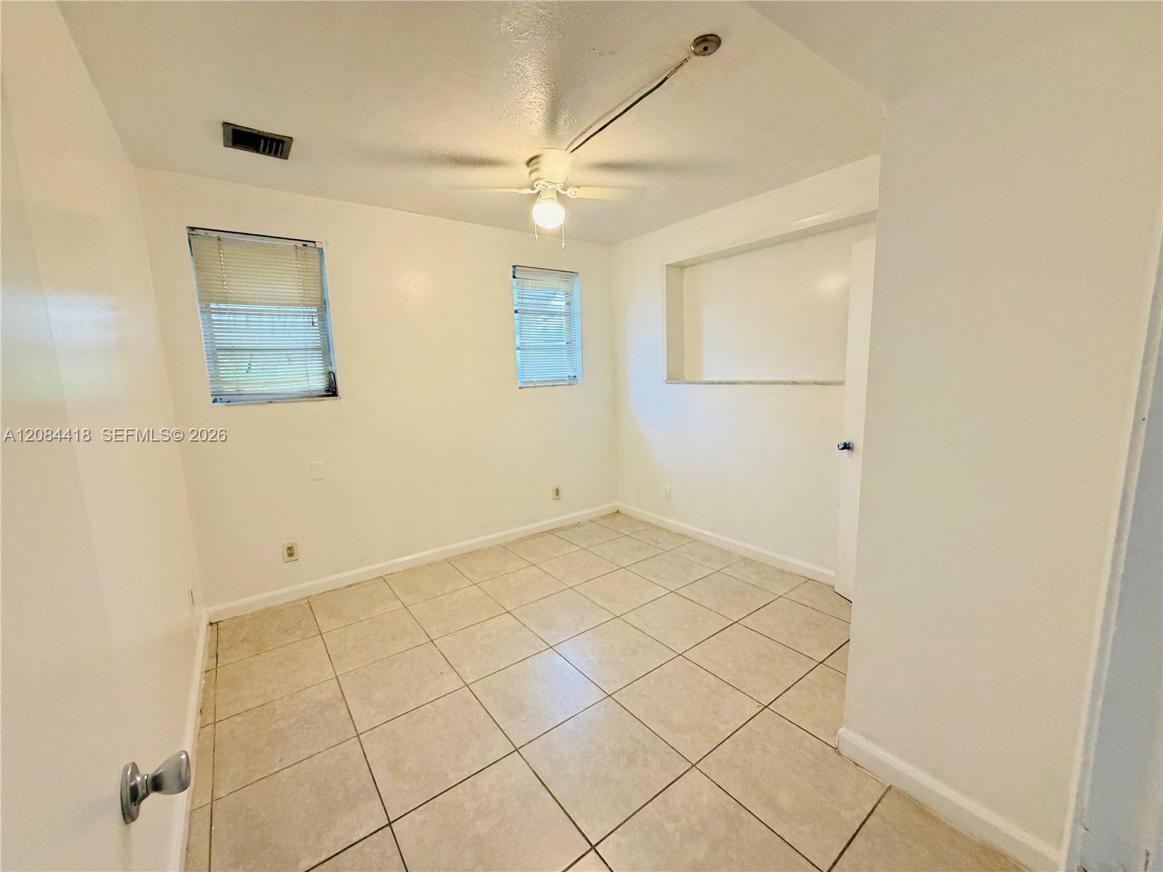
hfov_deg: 102.1
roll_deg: +2.3
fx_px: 470
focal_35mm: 14
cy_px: 436
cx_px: 582
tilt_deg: -8.7
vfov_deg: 85.7
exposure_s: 1/60
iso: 400
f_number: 2.2
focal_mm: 2.22
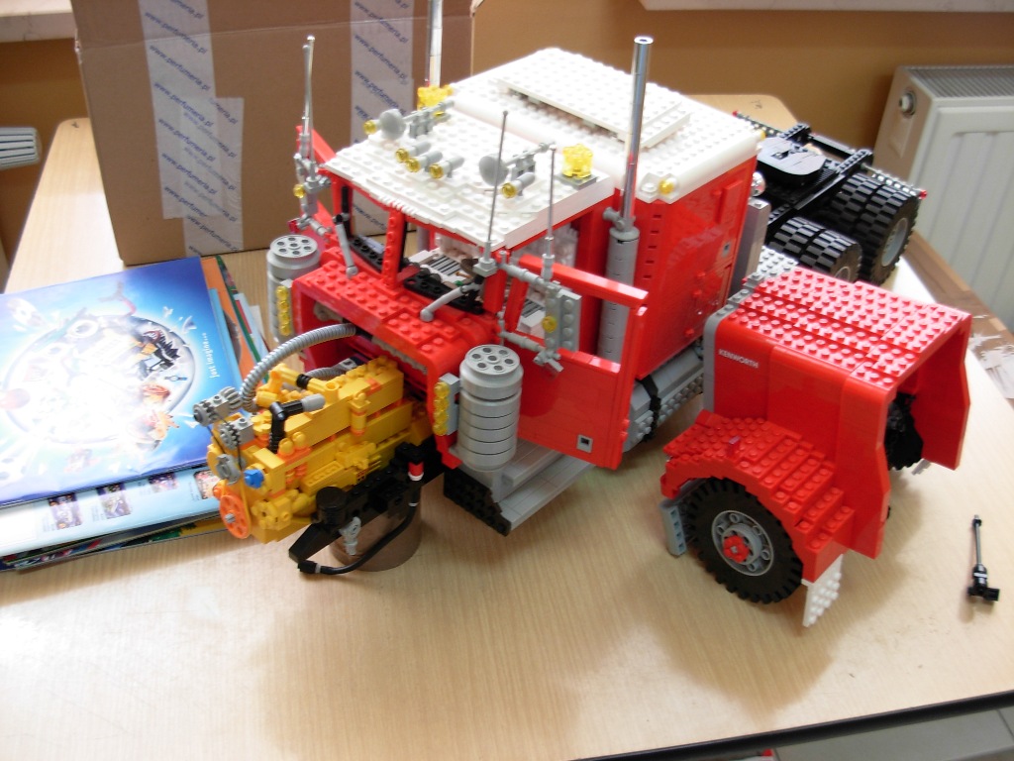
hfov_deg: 49.0
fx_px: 1113
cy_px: 380
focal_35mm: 38
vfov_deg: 37.7
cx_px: 507
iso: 79
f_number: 2.9
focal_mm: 6.3
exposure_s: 1/6.5
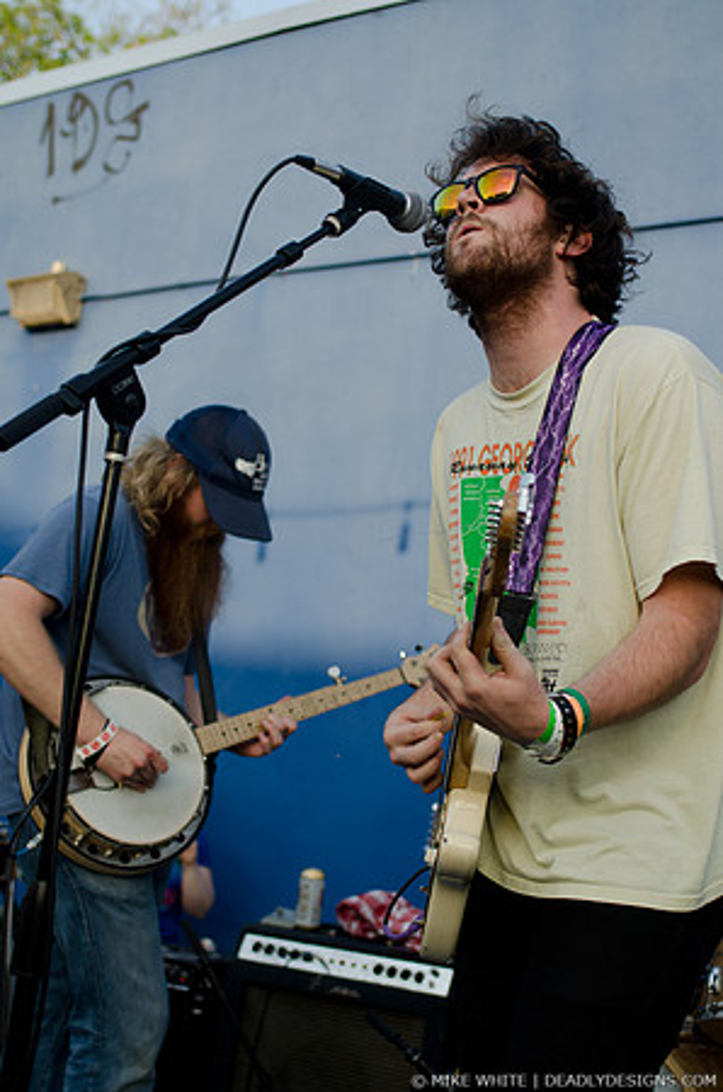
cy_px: 546
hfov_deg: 25.6
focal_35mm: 52
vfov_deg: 37.9
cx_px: 362
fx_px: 1589
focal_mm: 35
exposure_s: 1/1250
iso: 200
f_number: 3.8
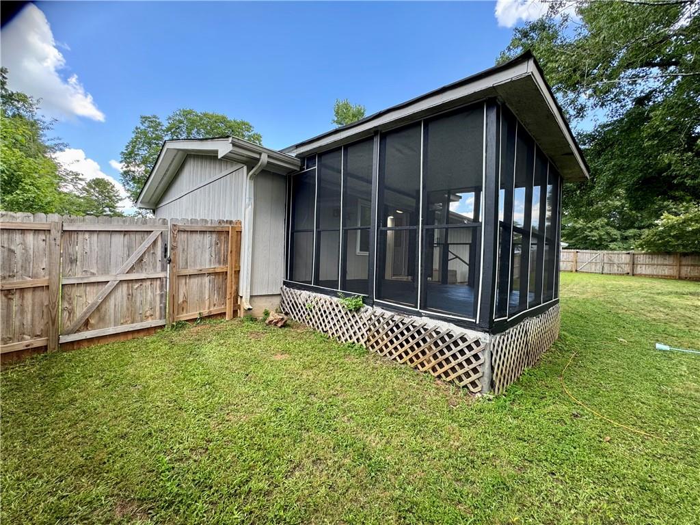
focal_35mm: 14
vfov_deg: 85.7
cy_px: 262
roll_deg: -2.6
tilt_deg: +0.0
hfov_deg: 102.1
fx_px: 283
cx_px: 350
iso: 50
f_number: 2.2
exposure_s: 1/99
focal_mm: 2.22
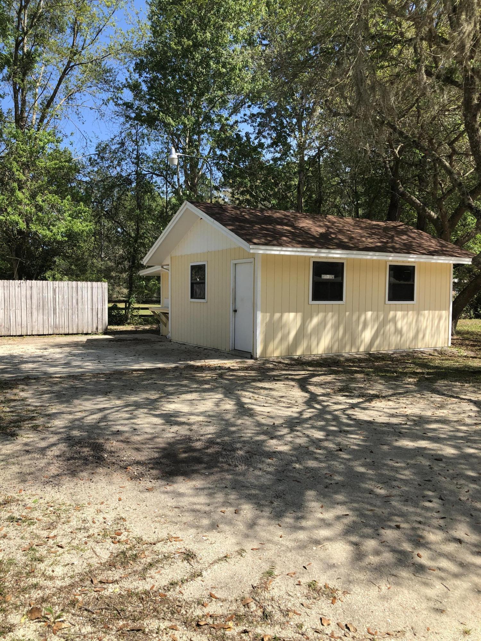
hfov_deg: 49.7
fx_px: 519
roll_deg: -2.1
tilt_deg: -1.4
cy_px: 320
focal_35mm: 28
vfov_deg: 63.4
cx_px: 240
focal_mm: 3.99
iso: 20
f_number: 1.8
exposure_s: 1/1156
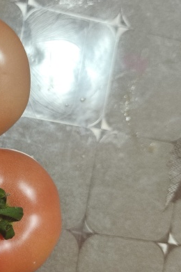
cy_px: 161
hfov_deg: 24.6
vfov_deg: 40.2
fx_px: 370
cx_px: -41
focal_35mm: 49
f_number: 1.6
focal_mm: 5.84
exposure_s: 1/50
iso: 400
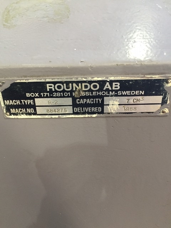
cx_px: 86
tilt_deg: -41.0
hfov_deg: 48.2
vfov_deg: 61.7
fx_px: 191
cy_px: 114
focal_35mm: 29
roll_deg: +2.5
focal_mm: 4.15
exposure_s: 1/33
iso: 200
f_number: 2.2
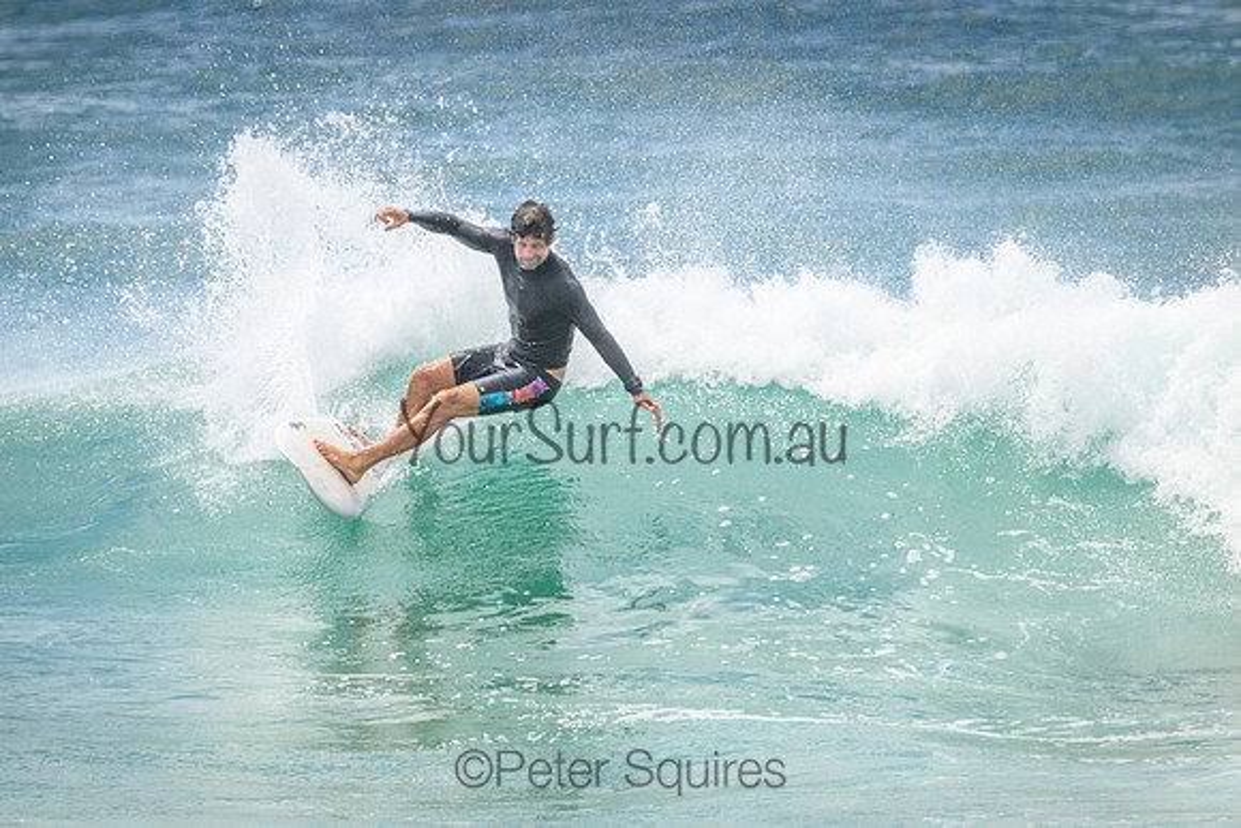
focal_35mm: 800
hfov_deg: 2.6
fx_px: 27583
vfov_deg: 1.7
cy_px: 414
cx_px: 620
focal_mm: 800
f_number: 11
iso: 900
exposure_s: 1/2000
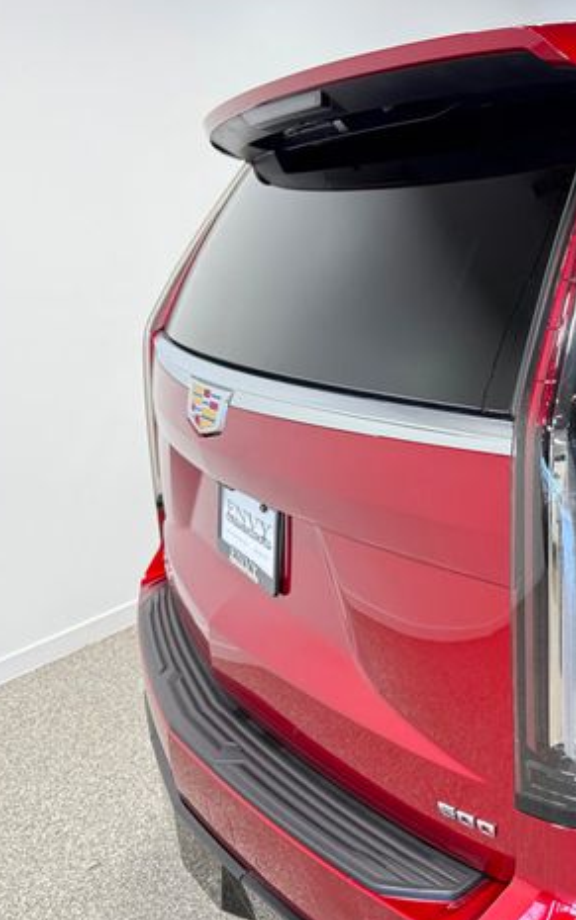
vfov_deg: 55.3
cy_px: 457
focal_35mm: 35
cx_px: 576
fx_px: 878
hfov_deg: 33.3
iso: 100
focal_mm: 6.76
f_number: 1.78
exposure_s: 1/120
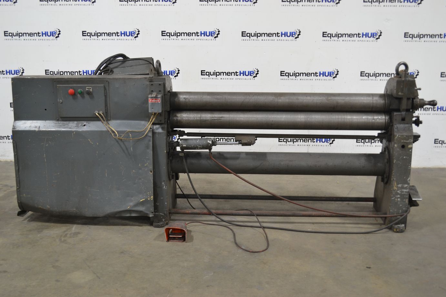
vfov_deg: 29.9
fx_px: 557
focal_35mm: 45
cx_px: 223
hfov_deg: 43.6
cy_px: 148
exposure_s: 1/20
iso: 400
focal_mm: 30
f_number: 4.5
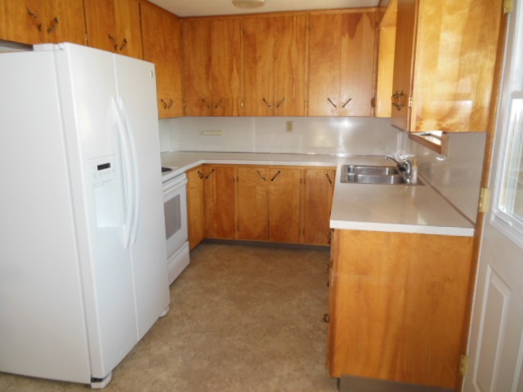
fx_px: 378
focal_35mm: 25
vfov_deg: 54.9
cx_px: 262
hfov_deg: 69.4
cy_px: 196
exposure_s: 1/25
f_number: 3.2
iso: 200
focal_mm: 4.5
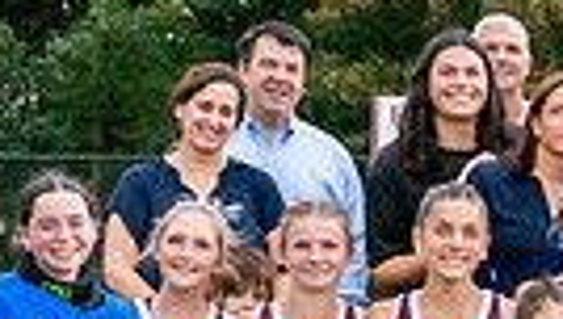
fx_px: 3306
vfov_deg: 5.5
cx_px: 1098
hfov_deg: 9.2
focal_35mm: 221
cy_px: 297
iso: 14400
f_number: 7.1
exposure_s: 1/1600
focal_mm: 41
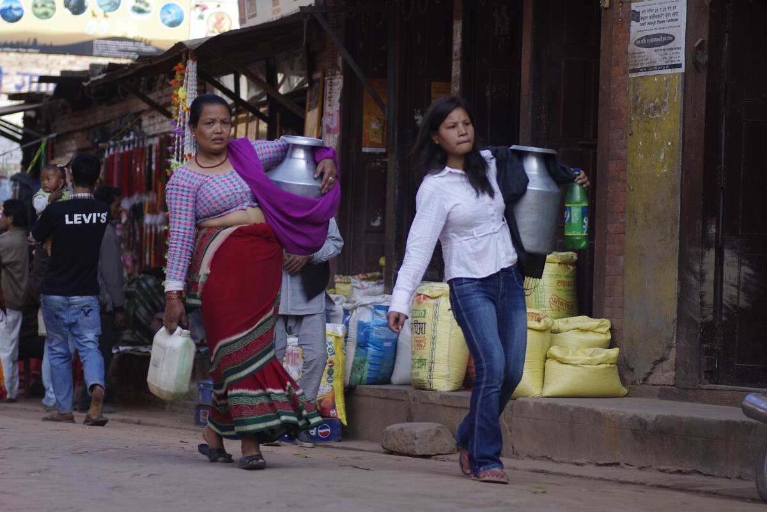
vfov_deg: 10.2
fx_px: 2876
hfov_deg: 15.2
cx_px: 384
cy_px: 256
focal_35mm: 135
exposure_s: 1/640
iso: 200
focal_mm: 90
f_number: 2.8
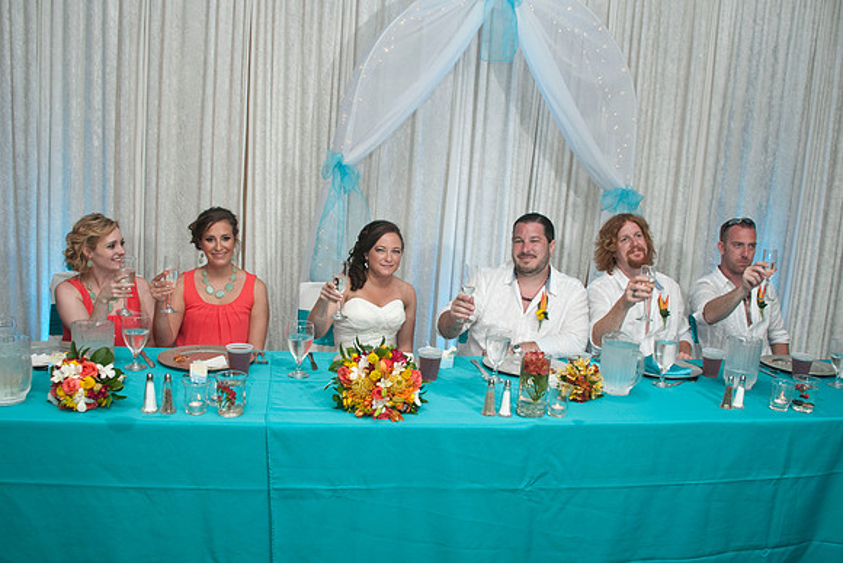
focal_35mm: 30
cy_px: 282
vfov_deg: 43.3
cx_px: 422
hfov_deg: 61.4
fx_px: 709
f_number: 5.6
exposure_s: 1/160
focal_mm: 18
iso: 400
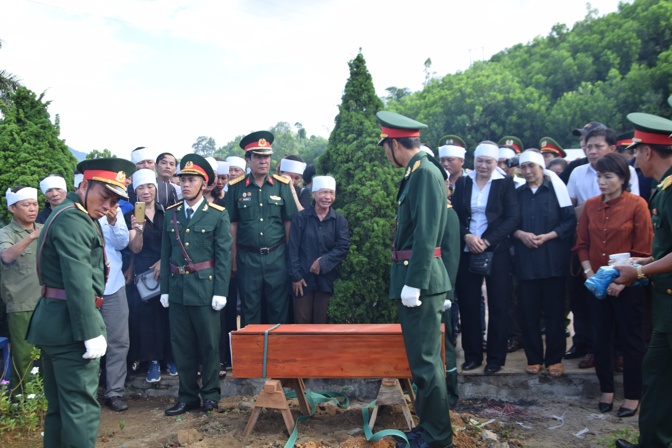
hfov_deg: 49.6
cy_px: 224
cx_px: 336
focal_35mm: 39
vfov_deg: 34.2
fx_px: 728
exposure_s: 1/160
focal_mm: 26
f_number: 5
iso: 200
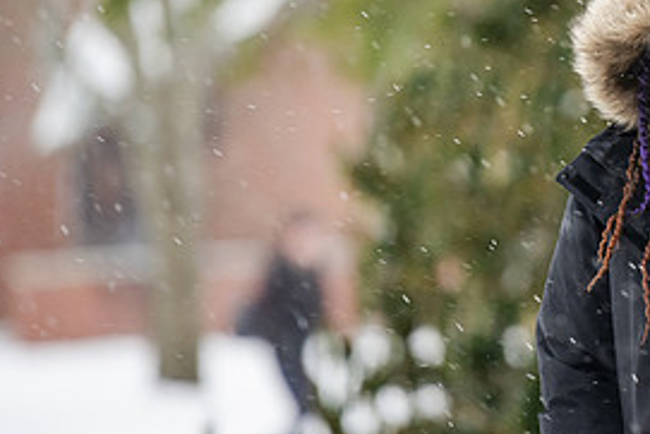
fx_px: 7732
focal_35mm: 428
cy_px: 52
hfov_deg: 4.8
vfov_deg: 3.2
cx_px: 660
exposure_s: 1/200
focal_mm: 200
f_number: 3.2
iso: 500
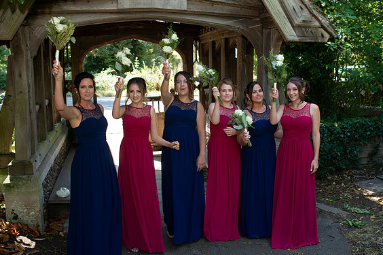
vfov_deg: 36.8
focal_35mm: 36
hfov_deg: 53.2
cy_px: 129
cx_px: 187
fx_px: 383
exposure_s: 1/250
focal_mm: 35
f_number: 3.5
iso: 250
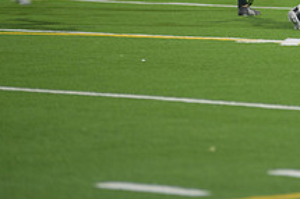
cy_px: -44
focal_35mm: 540
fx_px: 4496
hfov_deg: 3.8
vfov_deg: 2.5
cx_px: 306
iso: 720
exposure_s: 1/200
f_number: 2.8
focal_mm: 200
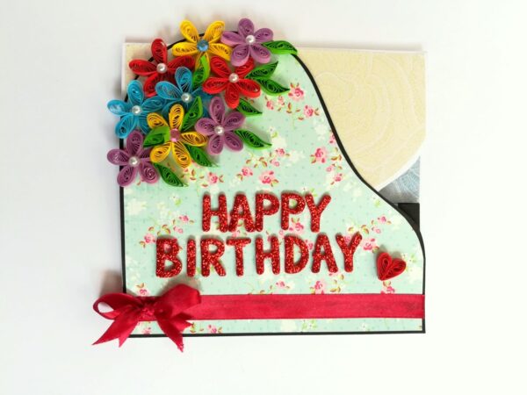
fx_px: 396
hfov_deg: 67.3
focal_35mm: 26
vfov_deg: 53.1
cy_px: 198
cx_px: 264
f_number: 2.2
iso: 80
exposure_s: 1/33.3
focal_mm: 3.83
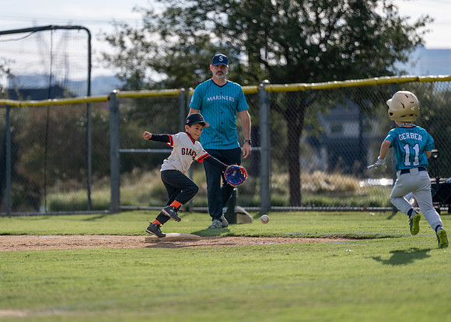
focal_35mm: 248
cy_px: 169
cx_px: 179
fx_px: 3173
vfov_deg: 5.8
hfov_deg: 8.1
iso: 100
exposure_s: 1/1600
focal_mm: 200
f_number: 2.8
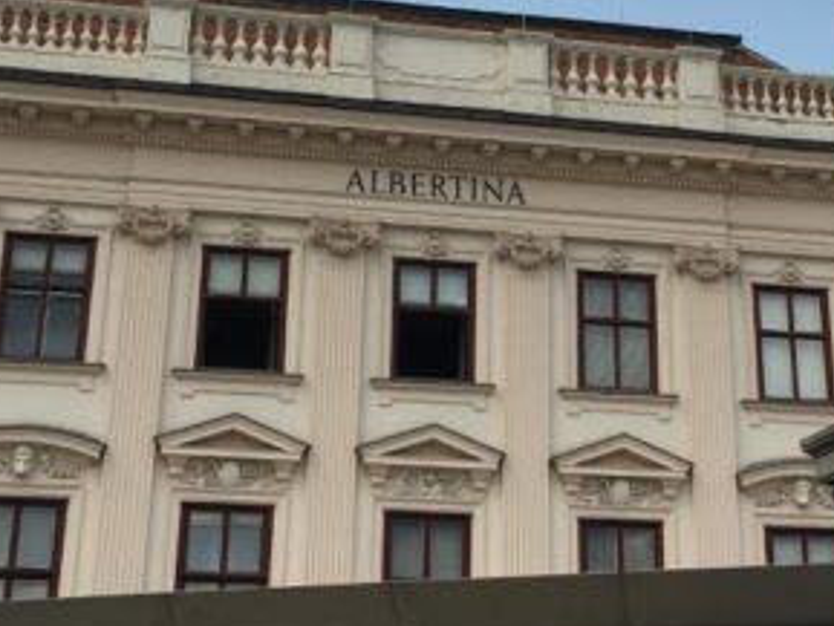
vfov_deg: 19.0
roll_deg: +0.5
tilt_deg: +24.6
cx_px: 600
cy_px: 136
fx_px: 1856
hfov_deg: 25.1
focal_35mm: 77
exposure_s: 1/1508
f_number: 2.2
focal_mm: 4.15
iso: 25
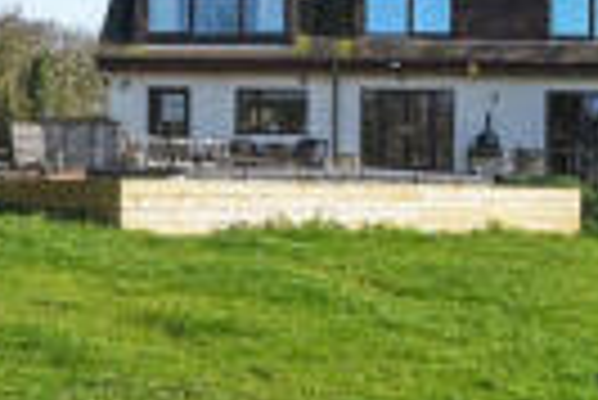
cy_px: 202
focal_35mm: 69
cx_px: 436
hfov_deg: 28.8
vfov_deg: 19.8
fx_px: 1147
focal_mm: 14
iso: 500
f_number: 8
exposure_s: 1/800
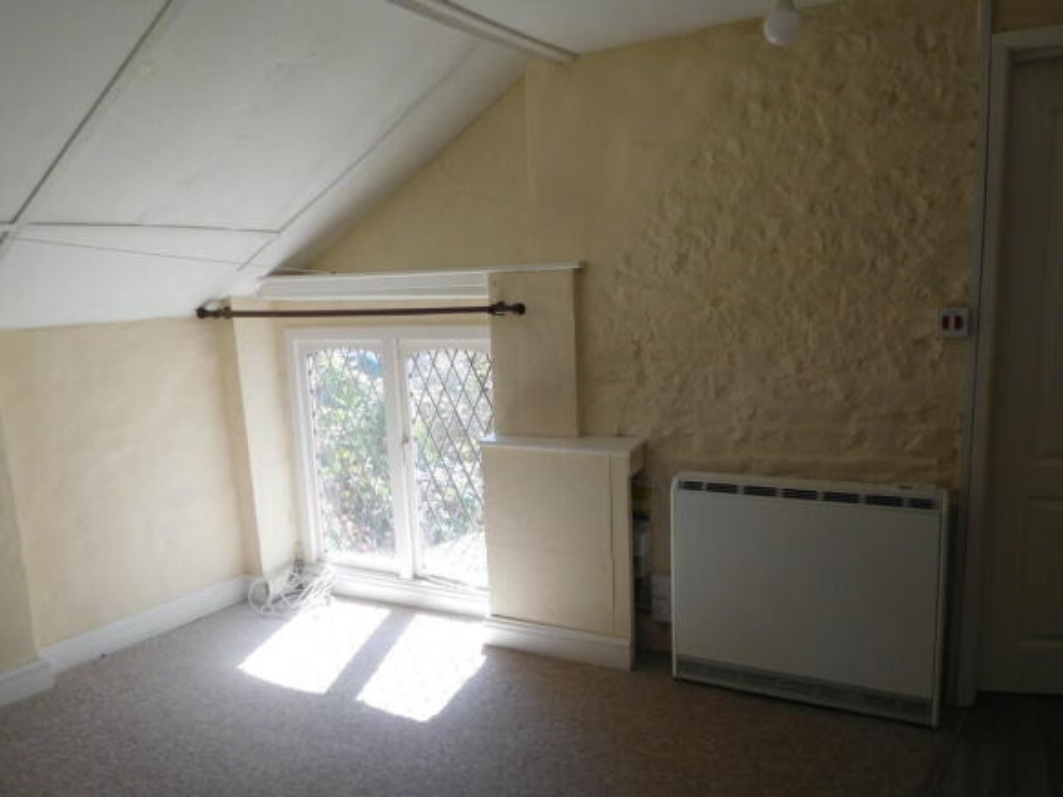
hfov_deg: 69.4
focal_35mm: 25
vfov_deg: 54.9
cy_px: 398
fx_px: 768
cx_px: 532
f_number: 3.4
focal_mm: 4.5
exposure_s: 1/125
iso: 125
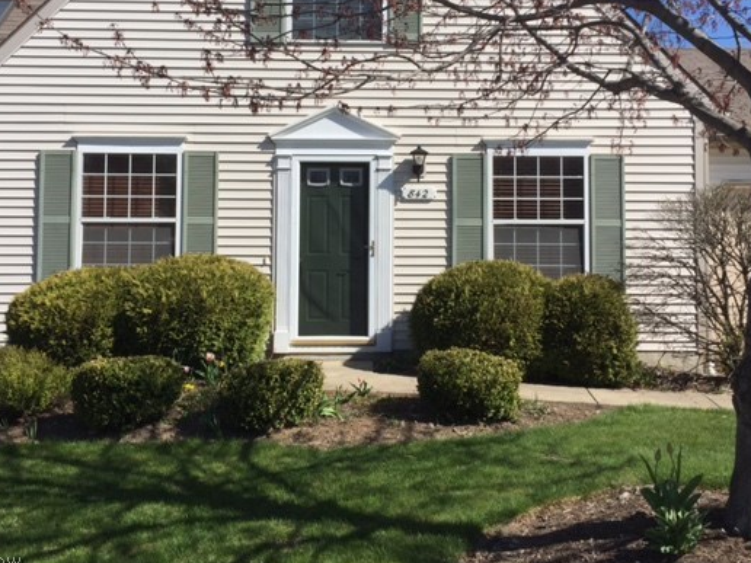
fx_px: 781
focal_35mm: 36
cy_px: 228
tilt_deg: +1.0
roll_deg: -0.5
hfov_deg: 51.3
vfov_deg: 39.5
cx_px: 393
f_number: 2.2
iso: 32
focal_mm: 4.15
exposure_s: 1/2825
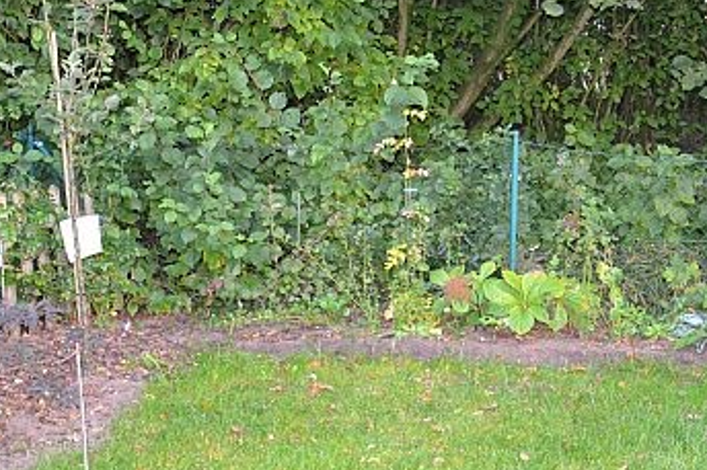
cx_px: 555
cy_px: 205
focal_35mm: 68
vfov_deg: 20.0
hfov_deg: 29.1
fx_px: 1335
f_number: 4
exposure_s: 1/60
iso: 1000
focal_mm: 26
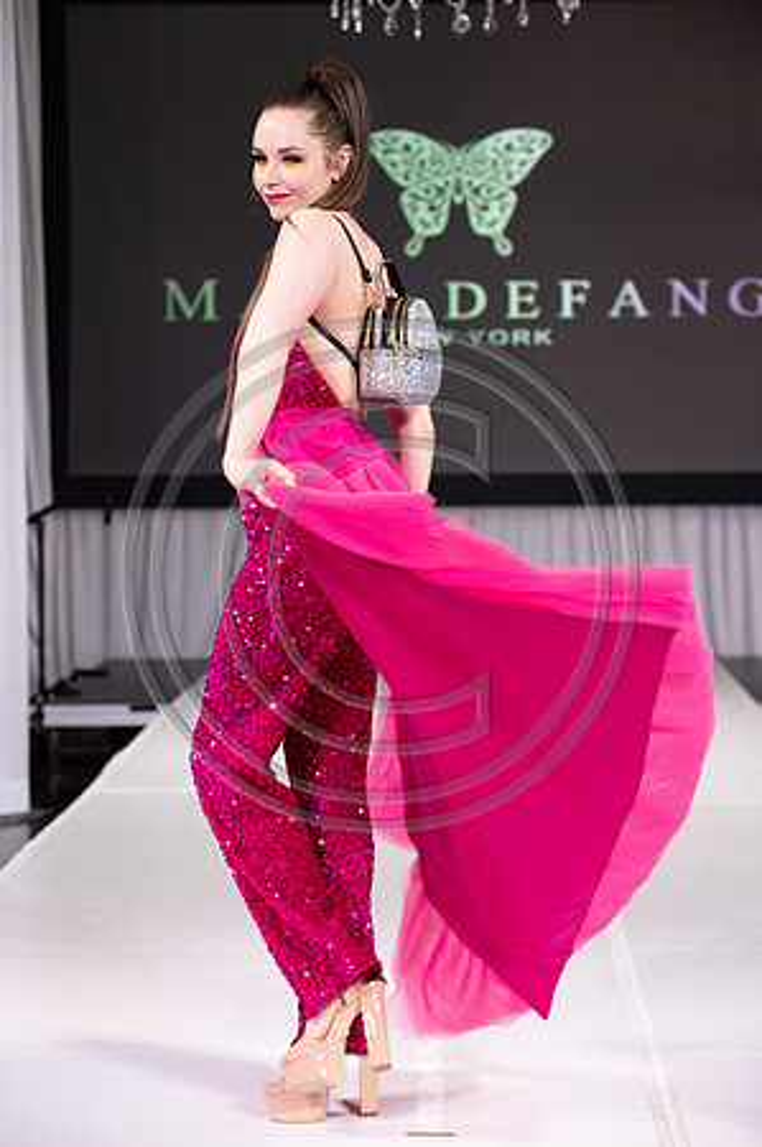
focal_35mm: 100
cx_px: 381
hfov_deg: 13.7
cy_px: 574
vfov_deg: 20.4
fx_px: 3182
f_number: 5.6
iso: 2000
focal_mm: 100
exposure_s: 1/400
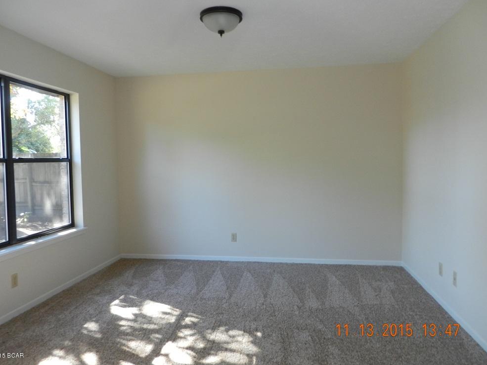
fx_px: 366
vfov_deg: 53.0
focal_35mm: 26
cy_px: 180
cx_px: 237
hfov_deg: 67.3
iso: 200
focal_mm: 4.5
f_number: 3.5
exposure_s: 1/30
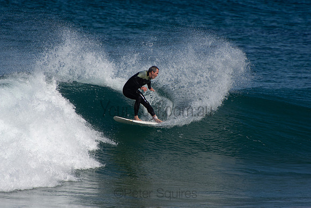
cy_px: 104
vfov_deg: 2.3
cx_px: 156
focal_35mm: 600
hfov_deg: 3.4
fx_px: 5184
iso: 140
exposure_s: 1/1600
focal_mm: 400
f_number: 5.6
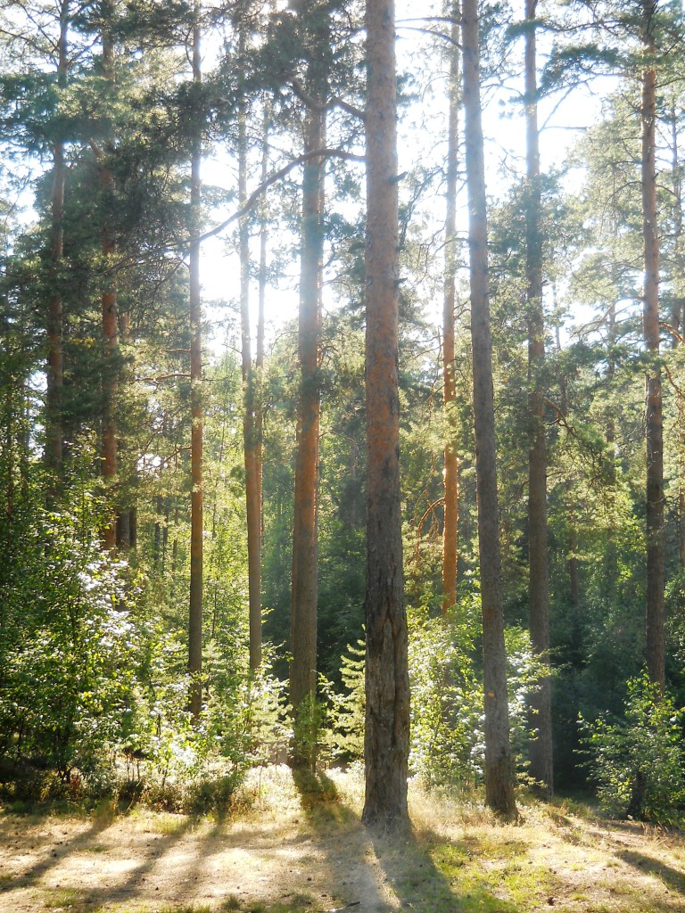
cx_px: 342
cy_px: 456
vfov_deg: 45.8
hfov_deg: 35.1
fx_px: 1082
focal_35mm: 41
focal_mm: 6.72
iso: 80
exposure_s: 1/125
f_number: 3.1
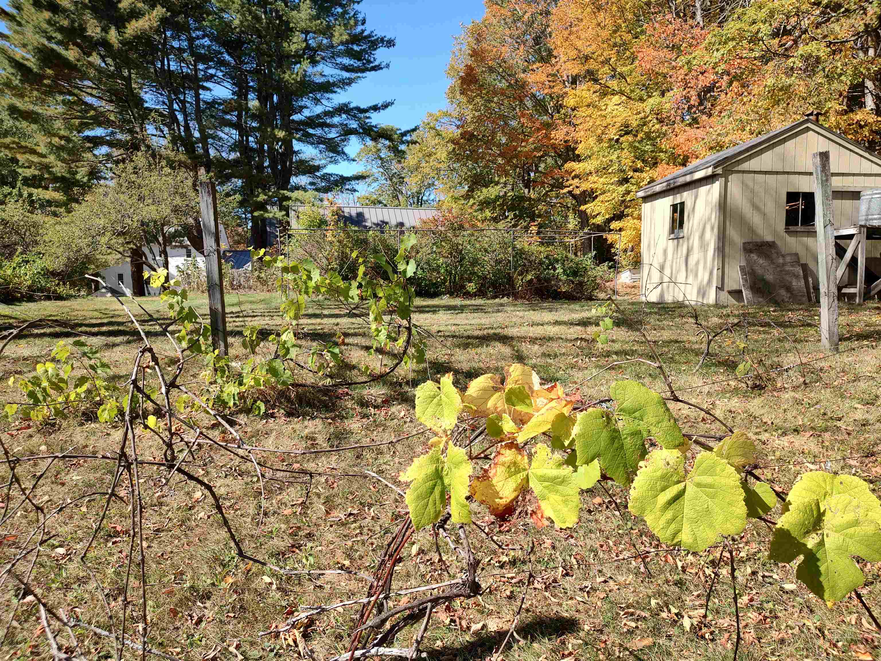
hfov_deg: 71.6
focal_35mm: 24
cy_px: 330
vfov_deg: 56.8
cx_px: 440
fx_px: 611
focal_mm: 5.88
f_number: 1.9
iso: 100
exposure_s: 1/310
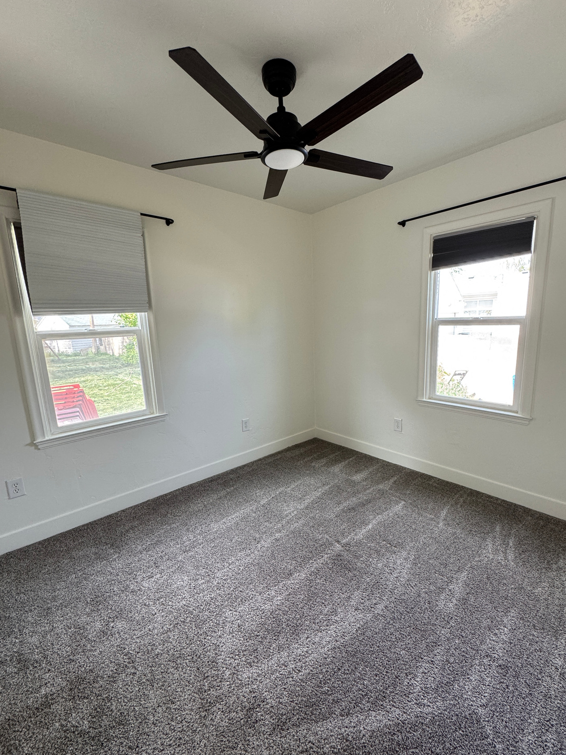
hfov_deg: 81.6
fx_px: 327
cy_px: 380
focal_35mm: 15
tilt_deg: -9.4
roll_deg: +2.1
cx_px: 301
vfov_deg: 98.2
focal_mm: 2.22
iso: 160
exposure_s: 1/99
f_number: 2.2
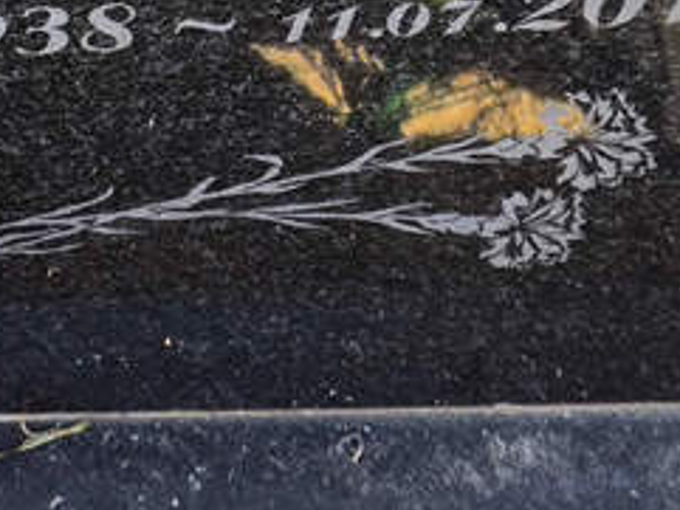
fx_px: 3263
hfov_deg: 11.9
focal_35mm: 166
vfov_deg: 8.8
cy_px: -130
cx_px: 227
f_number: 1.7
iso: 50
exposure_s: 1/179
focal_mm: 4.71
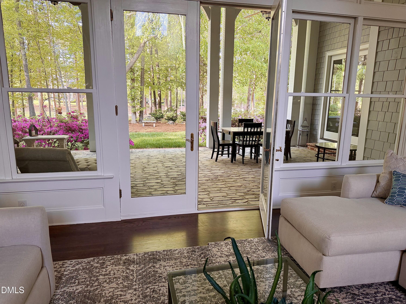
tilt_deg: -12.0
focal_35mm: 24
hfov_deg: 71.6
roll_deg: -0.6
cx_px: 203
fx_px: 281
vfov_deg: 56.8
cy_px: 152
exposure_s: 1/121
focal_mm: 6.76
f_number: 1.78
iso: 160
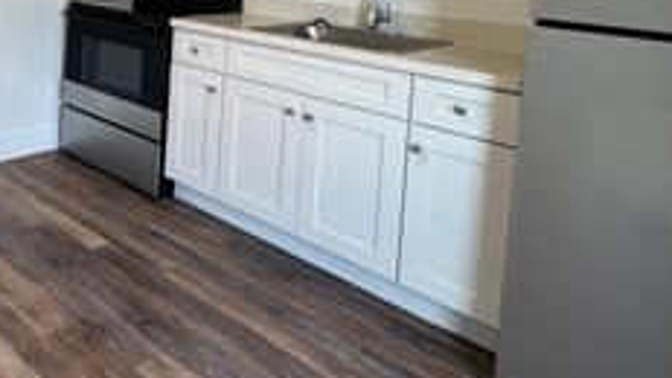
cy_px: -33
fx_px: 588
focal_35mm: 33
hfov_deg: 51.0
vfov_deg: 31.7
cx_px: 41
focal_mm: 2.22
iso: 100
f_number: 2.2
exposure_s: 1/120
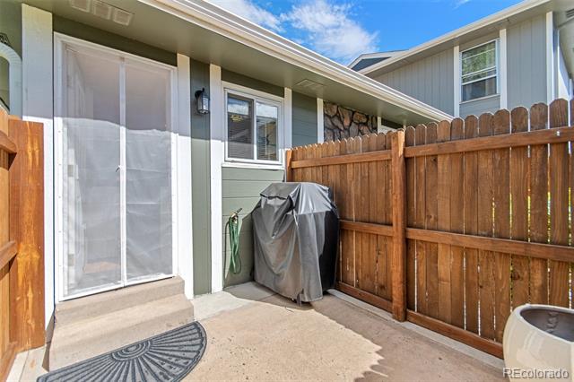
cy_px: 191
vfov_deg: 77.3
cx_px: 287
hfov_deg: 100.4
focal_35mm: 15
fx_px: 239
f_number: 8
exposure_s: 1/200
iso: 400
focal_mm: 10
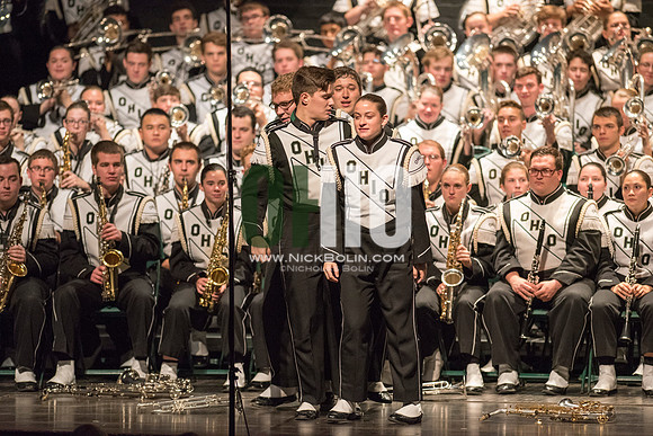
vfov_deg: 4.6
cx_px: 326
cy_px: 218
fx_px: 5443
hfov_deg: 6.9
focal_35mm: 300
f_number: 2.8
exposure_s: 1/500
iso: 4000
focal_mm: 300
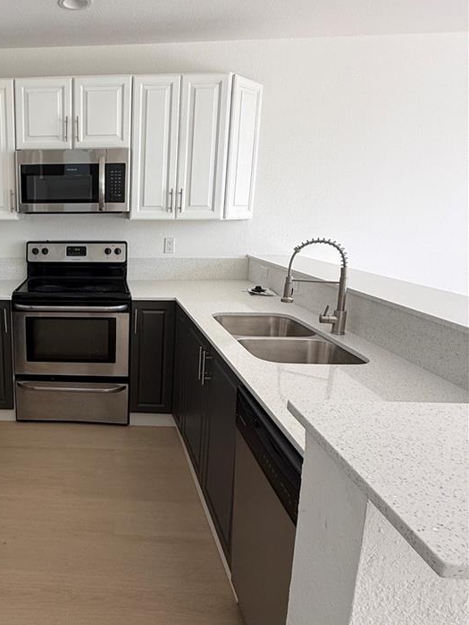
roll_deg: -0.3
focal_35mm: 24
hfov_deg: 51.7
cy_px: 295
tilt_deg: -10.7
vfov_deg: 71.5
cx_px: 68
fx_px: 434
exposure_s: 1/99
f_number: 2.2
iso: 80
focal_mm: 2.22
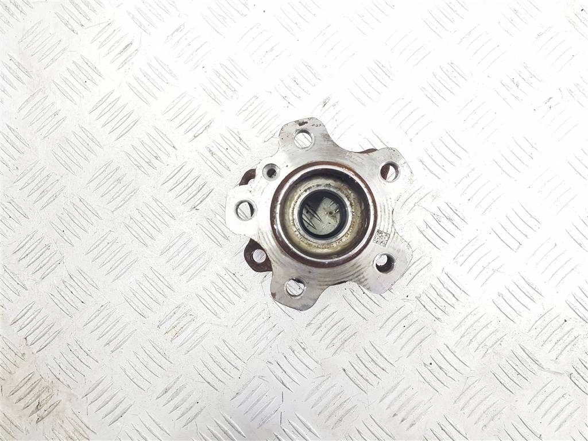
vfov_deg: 53.1
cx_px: 294
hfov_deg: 67.3
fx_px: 442
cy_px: 220
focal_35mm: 26
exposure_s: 1/100
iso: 200
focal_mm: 4.2
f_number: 1.7
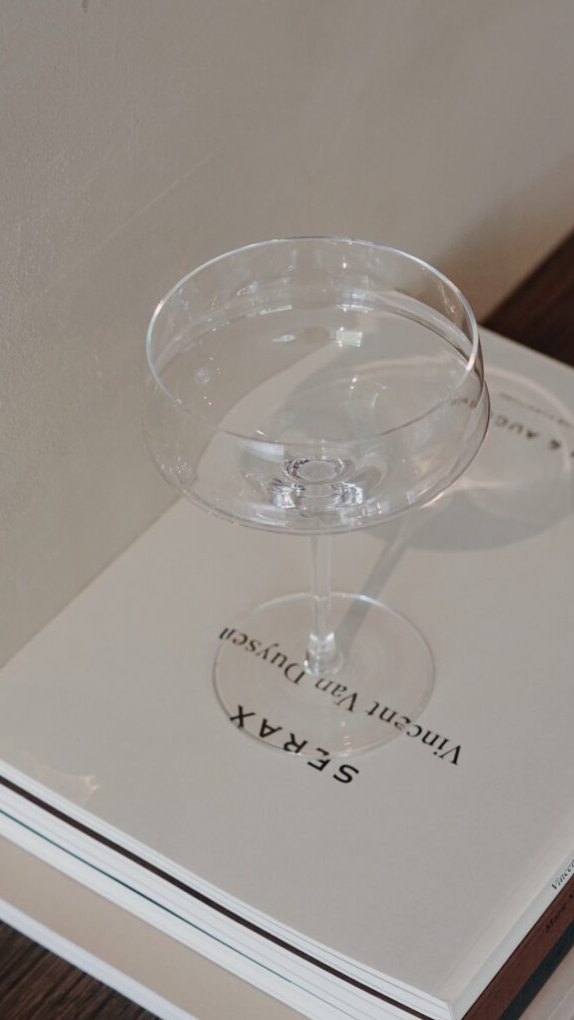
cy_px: 511
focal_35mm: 79
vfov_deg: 26.8
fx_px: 2137
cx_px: 306
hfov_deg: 15.3
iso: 1000
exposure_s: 1/160
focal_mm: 50
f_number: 4
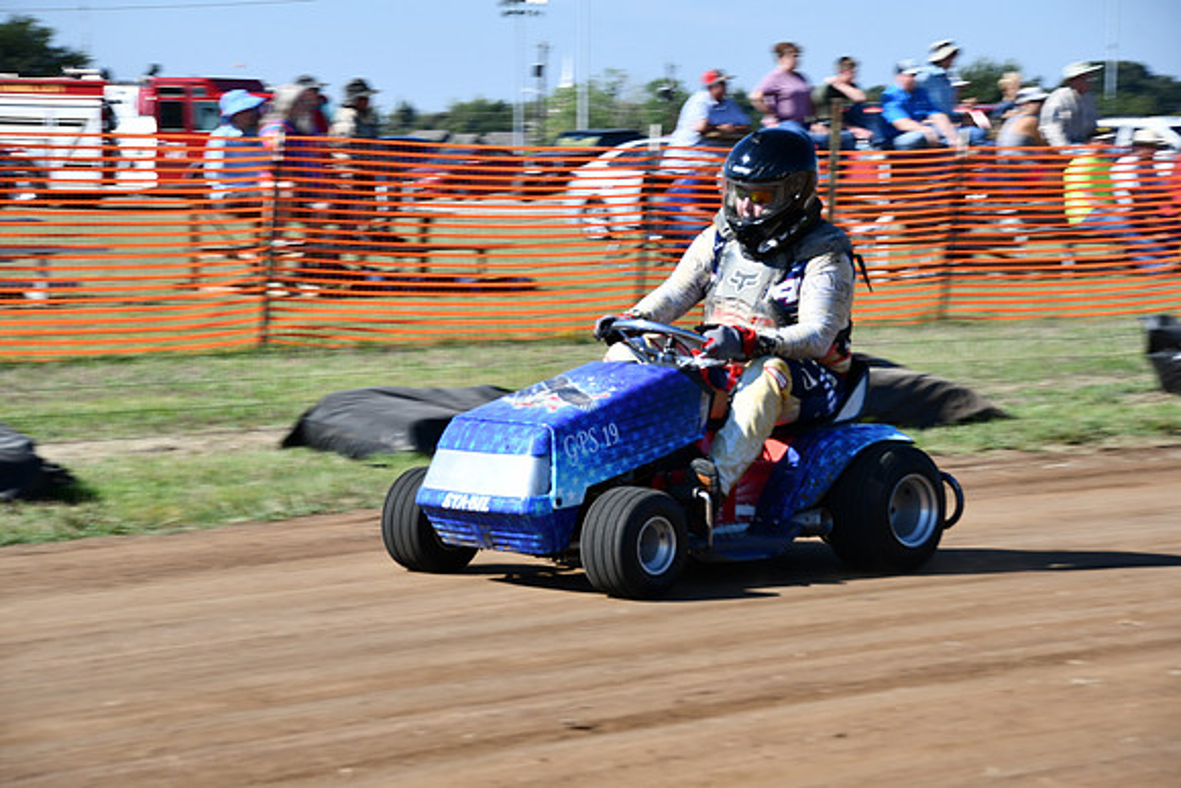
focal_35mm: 135
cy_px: 394
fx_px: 4430
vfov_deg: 10.2
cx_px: 590
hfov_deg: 15.2
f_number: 8
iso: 110
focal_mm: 90
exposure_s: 1/250
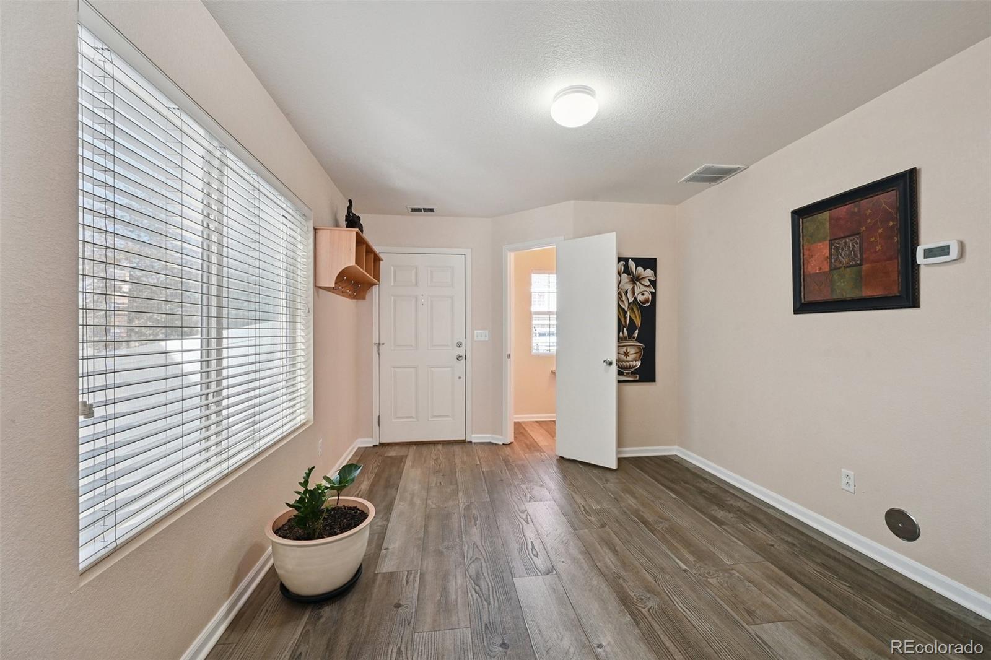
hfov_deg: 104.3
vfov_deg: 81.2
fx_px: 385
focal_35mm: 14
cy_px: 330
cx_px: 496
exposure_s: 1/13
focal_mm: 14
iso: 400
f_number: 10
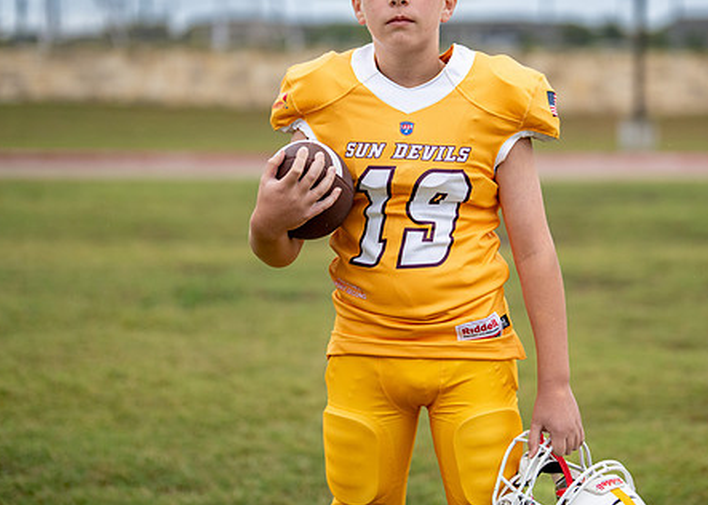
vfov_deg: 17.4
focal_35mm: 82
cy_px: 147
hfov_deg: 24.2
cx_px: 442
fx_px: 1648
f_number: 1.2
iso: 320
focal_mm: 50
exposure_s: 1/1600
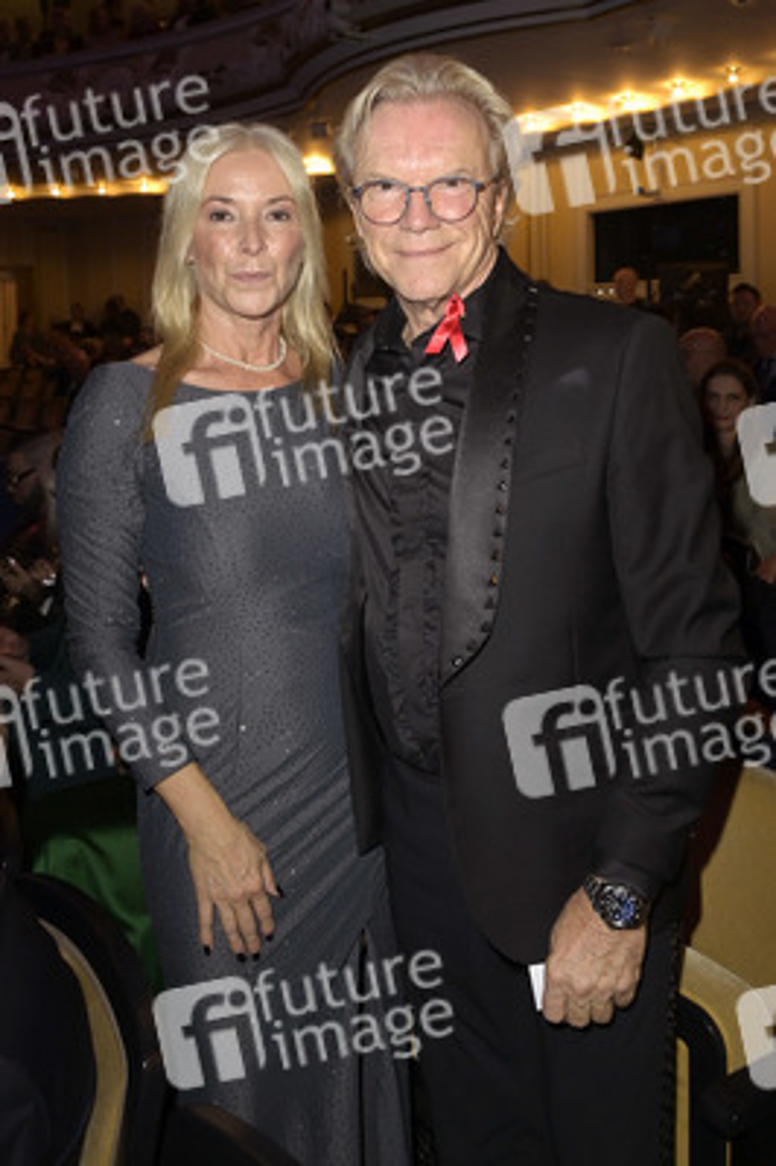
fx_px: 842
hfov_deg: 49.5
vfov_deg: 69.4
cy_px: 583
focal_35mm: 26
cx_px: 388
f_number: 5
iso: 2000
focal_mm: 26
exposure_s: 1/80
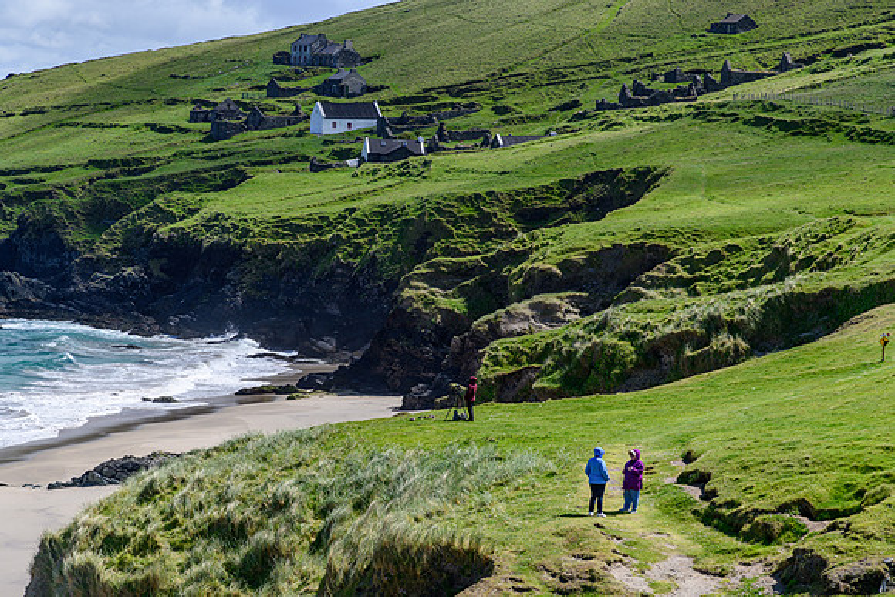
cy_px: 298
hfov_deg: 17.1
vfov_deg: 11.4
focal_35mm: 120
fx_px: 2984
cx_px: 448
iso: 100
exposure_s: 1/500
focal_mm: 120
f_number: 8
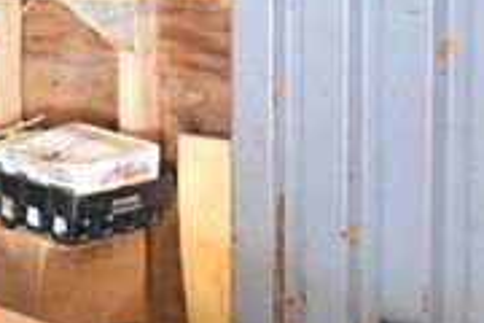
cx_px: -425
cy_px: -16
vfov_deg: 14.3
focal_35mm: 94
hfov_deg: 17.2
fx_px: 1262
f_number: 4.5
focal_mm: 11
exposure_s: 1/3
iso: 250
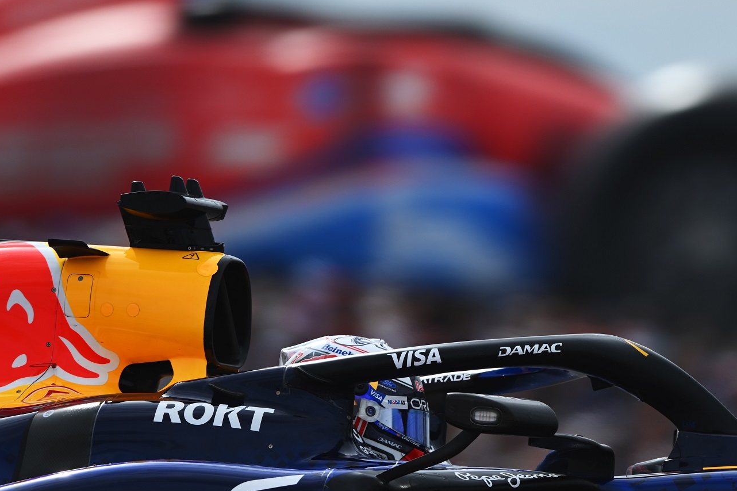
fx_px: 15329
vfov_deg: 1.8
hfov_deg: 2.8
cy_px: 448
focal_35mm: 749
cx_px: 454
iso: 64
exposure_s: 1/1000
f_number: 4
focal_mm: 400
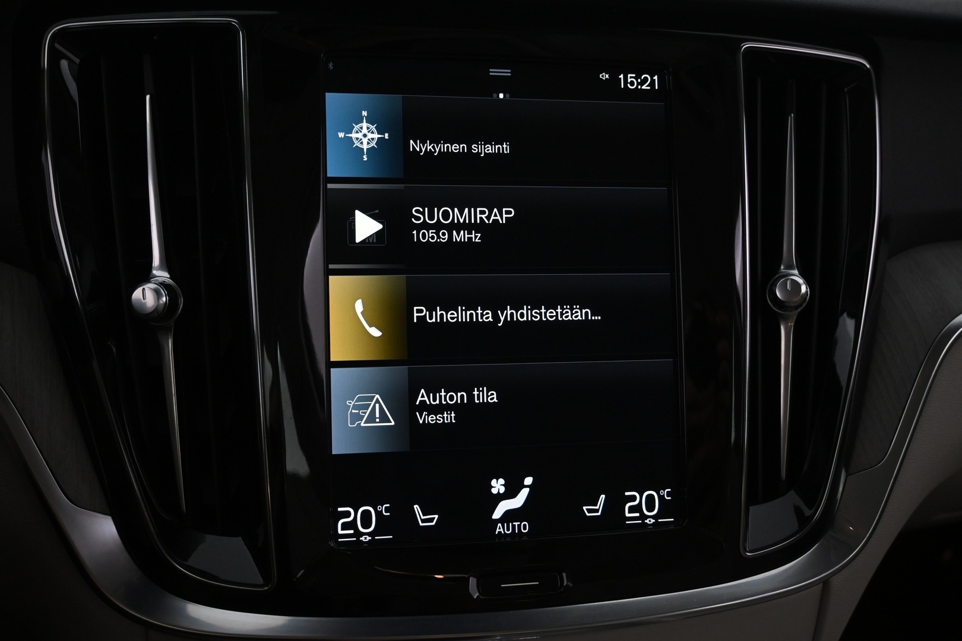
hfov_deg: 55.1
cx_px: 481
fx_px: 922
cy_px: 320
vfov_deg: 38.4
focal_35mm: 34
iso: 1400
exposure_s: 1/40
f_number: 4.2
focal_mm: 23
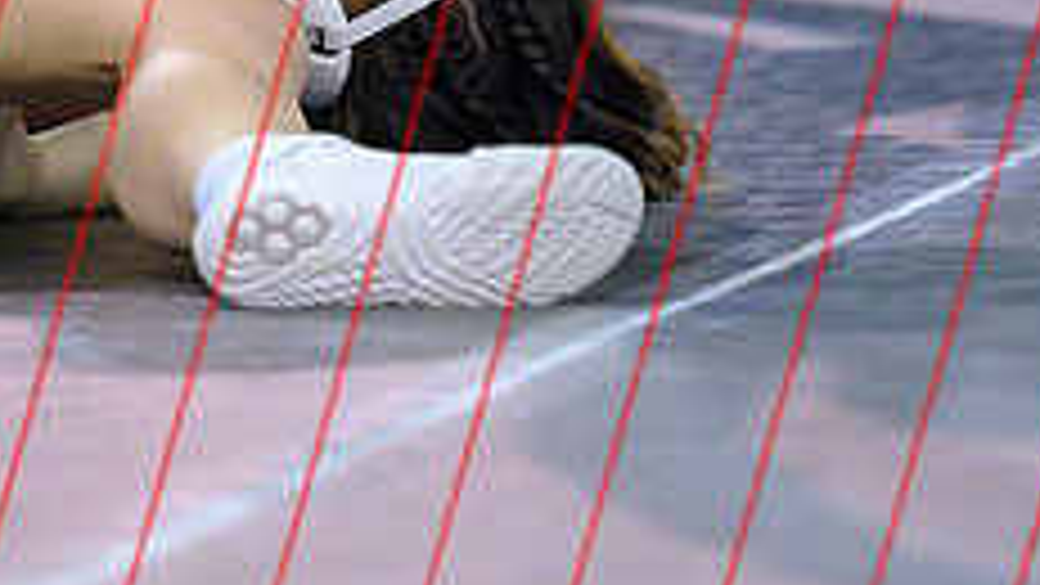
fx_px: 12907
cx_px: 337
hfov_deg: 4.6
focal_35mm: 468
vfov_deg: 2.6
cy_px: 10
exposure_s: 1/640
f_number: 2.8
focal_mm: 140
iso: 3200
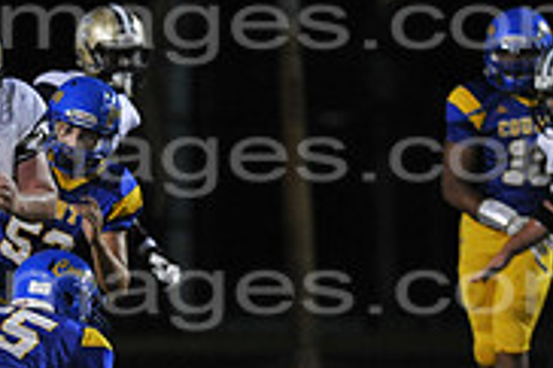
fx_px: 14641
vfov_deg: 1.4
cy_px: 359
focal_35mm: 954
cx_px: -70
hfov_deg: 2.2
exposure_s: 1/500
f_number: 4
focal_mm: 300
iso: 5000
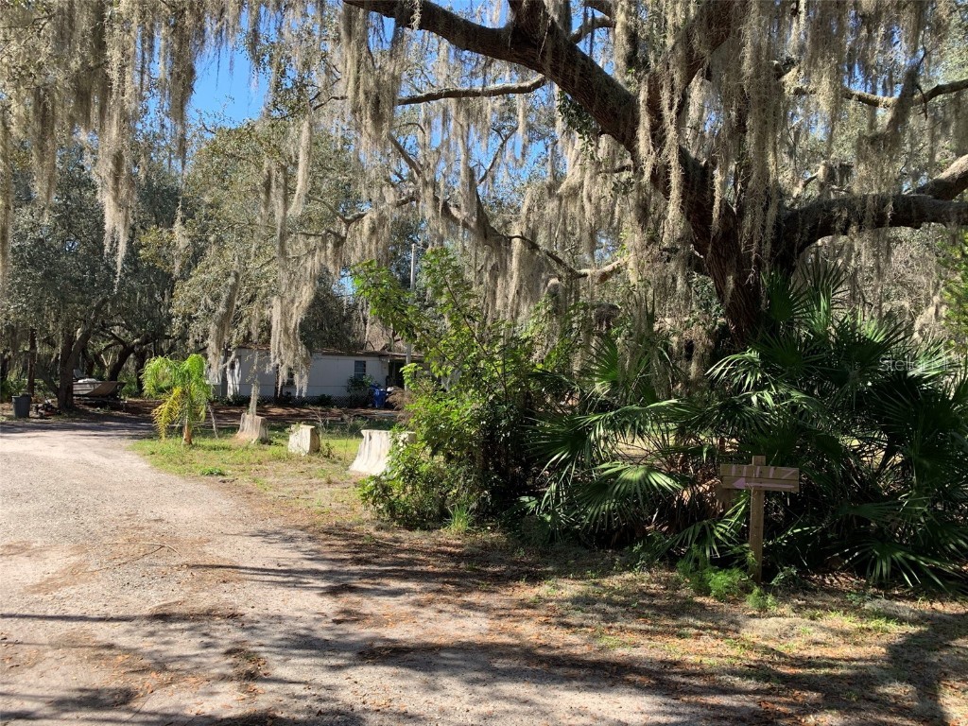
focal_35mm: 26
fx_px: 727
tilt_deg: +2.2
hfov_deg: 67.3
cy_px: 363
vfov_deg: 53.1
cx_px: 484
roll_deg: -0.3
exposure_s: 1/696
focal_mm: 4.25
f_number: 1.8
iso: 25
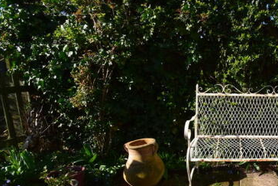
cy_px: 115
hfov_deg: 58.5
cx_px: 246
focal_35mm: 27
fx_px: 209
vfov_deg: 47.6
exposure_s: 1/200
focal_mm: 10
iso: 200
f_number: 10
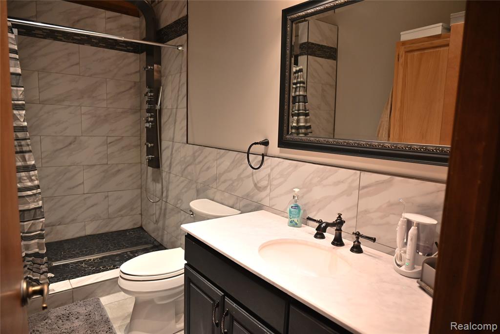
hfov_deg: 73.7
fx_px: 333
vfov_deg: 53.1
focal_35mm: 24
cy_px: 167
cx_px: 250
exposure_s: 1/125
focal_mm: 24
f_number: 4
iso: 1000
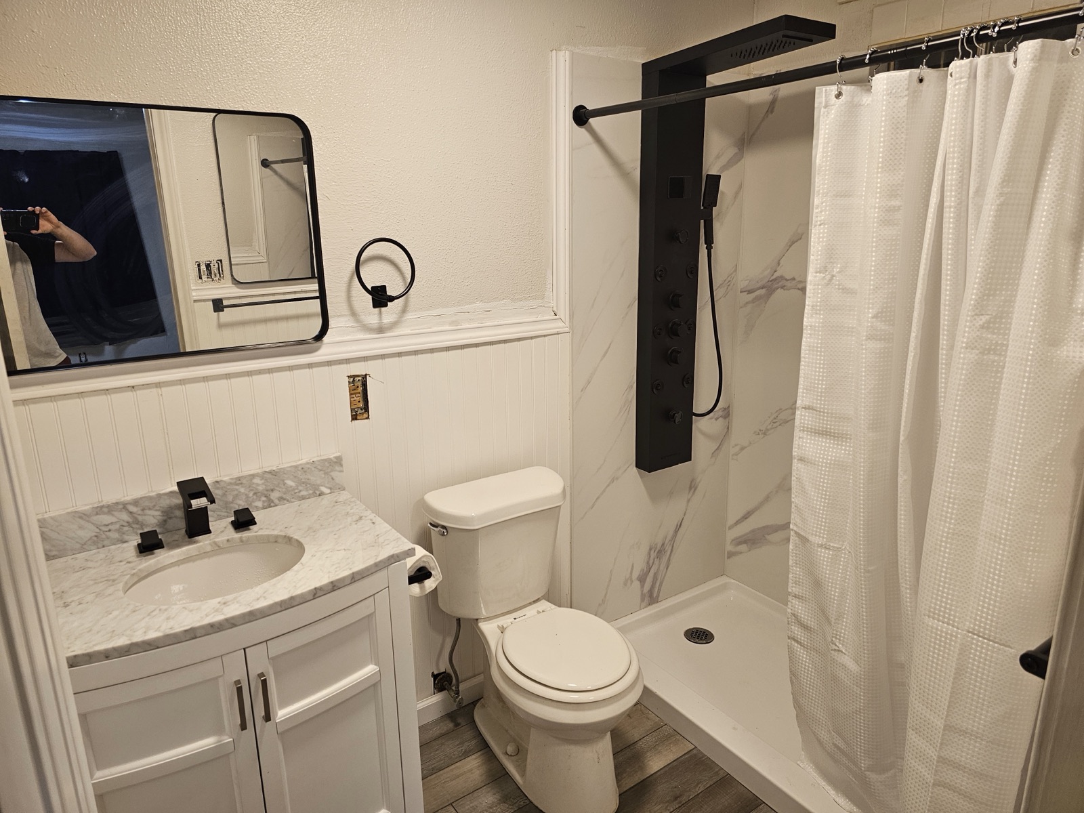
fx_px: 720
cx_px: 542
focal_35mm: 23
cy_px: 406
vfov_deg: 58.9
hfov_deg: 73.9
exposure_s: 1/120
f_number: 1.7
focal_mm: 6.3
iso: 200
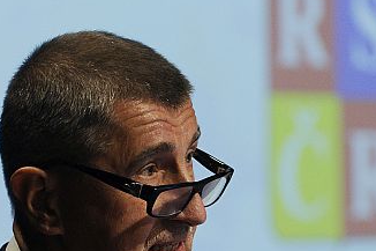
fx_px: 2818
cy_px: 240
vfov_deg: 5.1
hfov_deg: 7.6
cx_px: 289
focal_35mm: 270
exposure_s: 1/160
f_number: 4
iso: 2000
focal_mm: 110
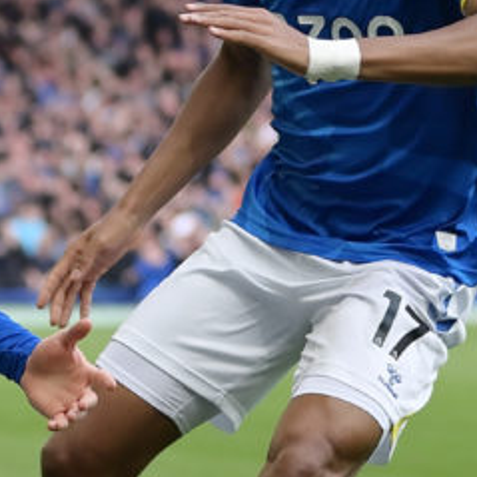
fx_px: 4646
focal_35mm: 298
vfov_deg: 5.9
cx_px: -80
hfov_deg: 5.9
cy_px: 282
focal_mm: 82
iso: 200
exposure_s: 1/1600
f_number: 2.8
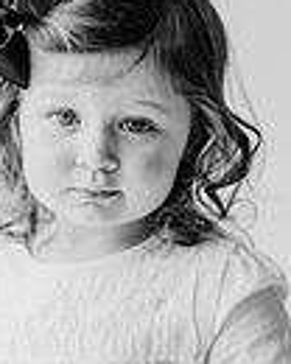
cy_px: 280
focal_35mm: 162
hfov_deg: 9.5
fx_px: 1744
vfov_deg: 11.9
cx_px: 92
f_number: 1.8
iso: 400
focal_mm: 50
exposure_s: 1/1000
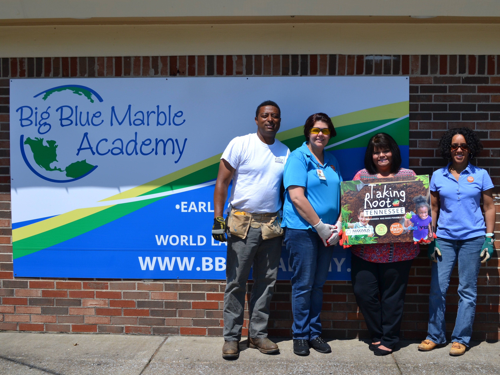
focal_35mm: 43
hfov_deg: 43.8
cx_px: 272
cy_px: 191
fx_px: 621
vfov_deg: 33.6
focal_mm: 26
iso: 100
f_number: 9
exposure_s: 1/320
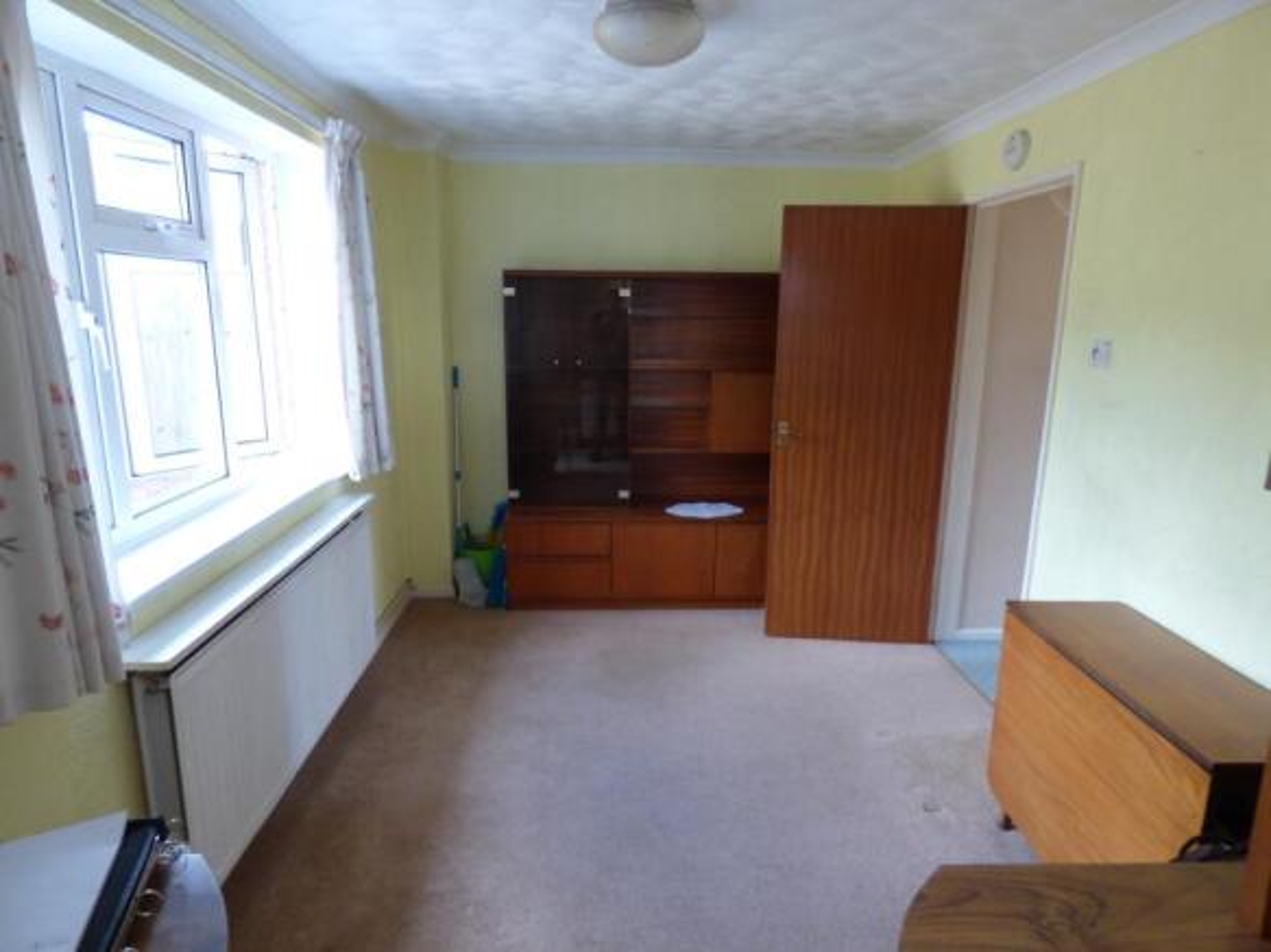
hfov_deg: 81.8
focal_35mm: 20
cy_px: 476
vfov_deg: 66.0
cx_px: 636
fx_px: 734
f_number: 2.8
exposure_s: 1/60
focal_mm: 3.58
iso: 250
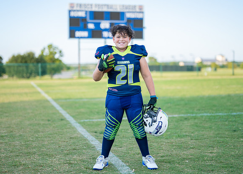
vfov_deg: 22.1
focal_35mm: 64
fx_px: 445
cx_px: 121
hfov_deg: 30.6
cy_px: 85
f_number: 1.2
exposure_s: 1/2000
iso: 100
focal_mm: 50
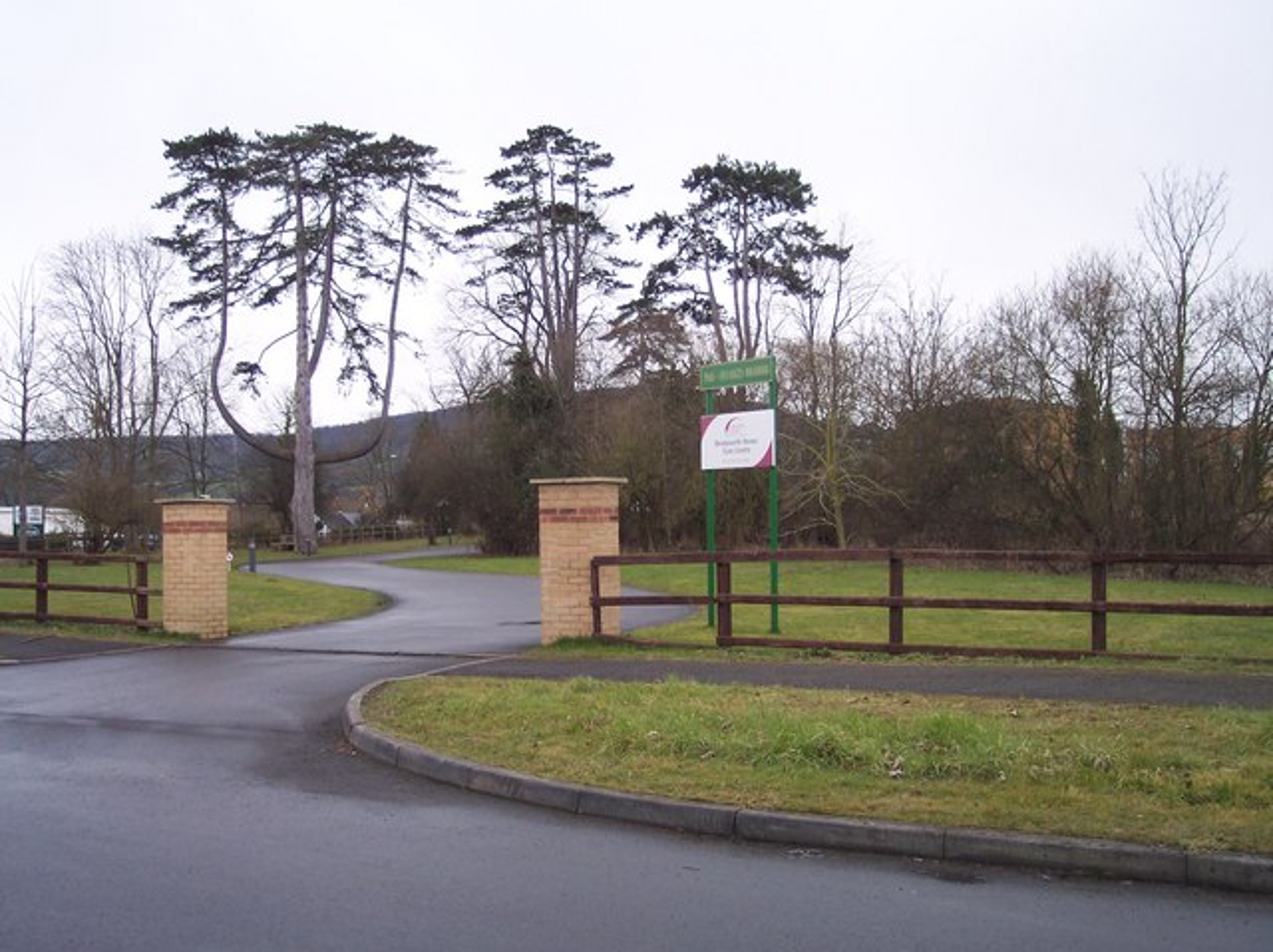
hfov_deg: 49.0
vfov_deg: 37.7
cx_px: 636
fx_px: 1396
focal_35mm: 38
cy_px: 476
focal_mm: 8
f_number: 2.8
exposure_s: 1/250
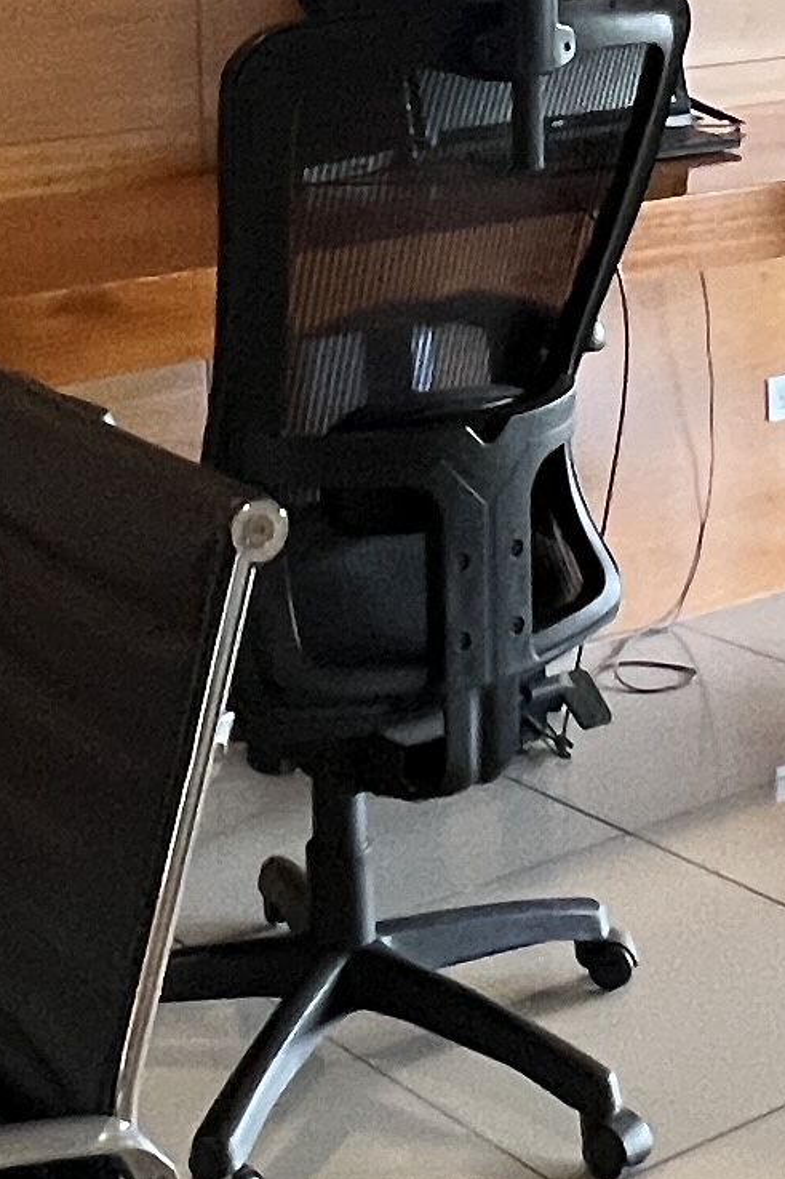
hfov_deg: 18.4
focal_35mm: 74
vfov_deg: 25.8
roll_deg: +2.0
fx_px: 2421
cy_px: -29
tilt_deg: -3.6
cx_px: 444
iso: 320
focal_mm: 1.57
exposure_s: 1/60
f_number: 1.8
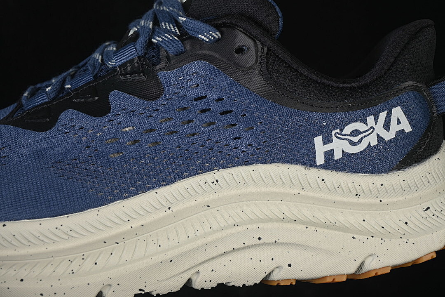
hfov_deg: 27.0
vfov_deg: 18.2
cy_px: 148
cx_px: 222
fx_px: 927
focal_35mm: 75
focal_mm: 50
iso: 160
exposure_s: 1/60
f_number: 6.3
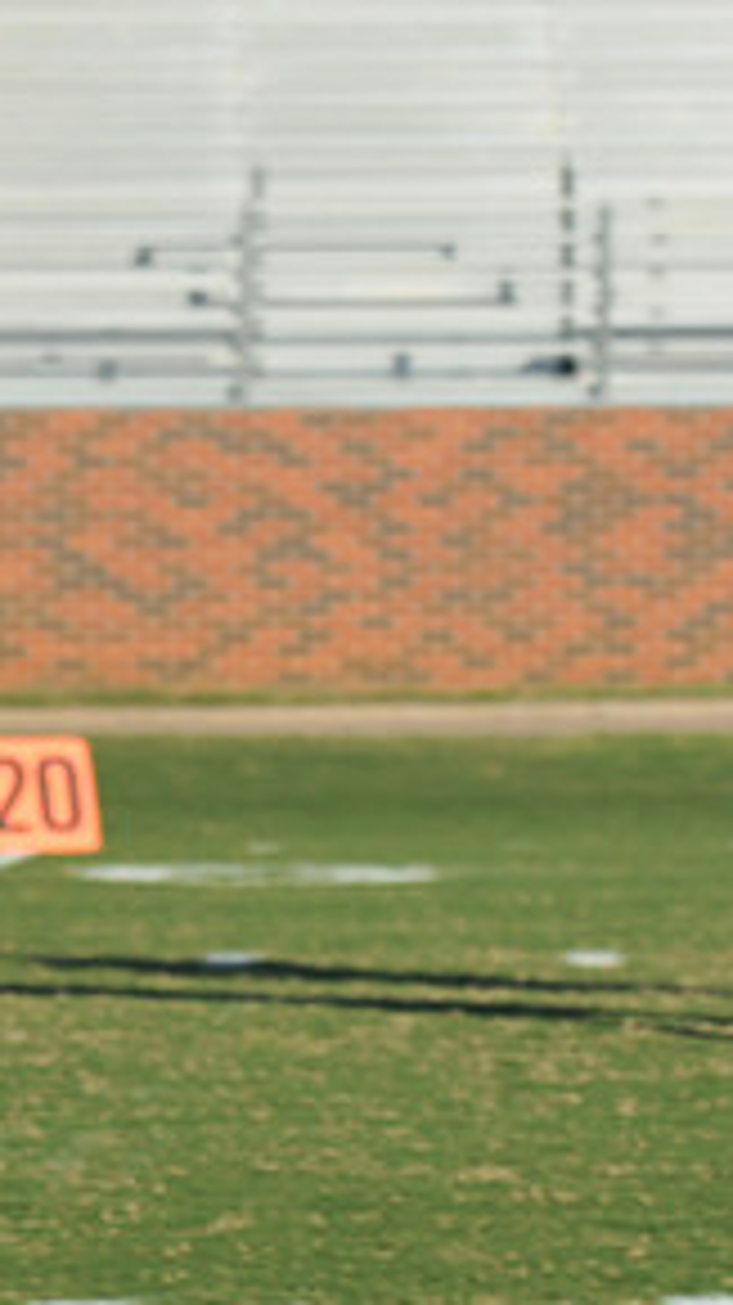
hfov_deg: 3.2
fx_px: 13000
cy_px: 596
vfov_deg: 5.7
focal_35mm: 376
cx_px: -504
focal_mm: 120
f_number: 6.3
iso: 200
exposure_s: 1/640
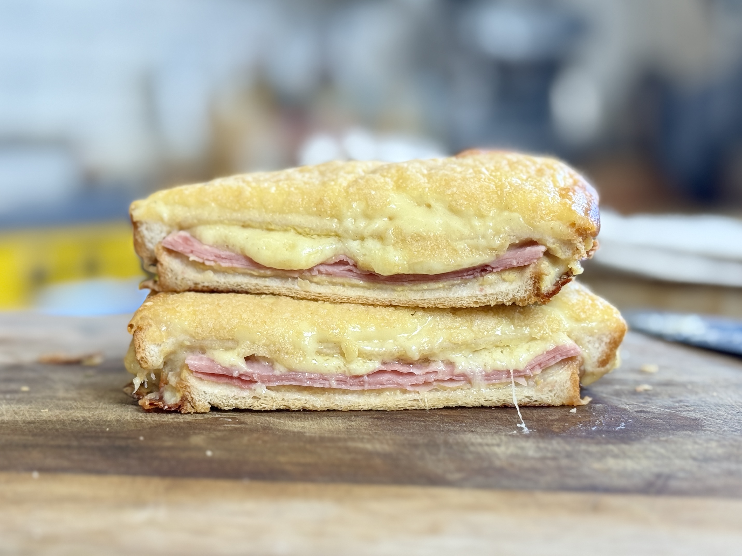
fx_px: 1029
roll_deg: +1.3
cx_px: 371
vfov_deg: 30.3
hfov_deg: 39.7
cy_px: 278
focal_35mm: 48
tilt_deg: -8.1
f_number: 1.78
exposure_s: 1/100
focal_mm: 6.76
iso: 64
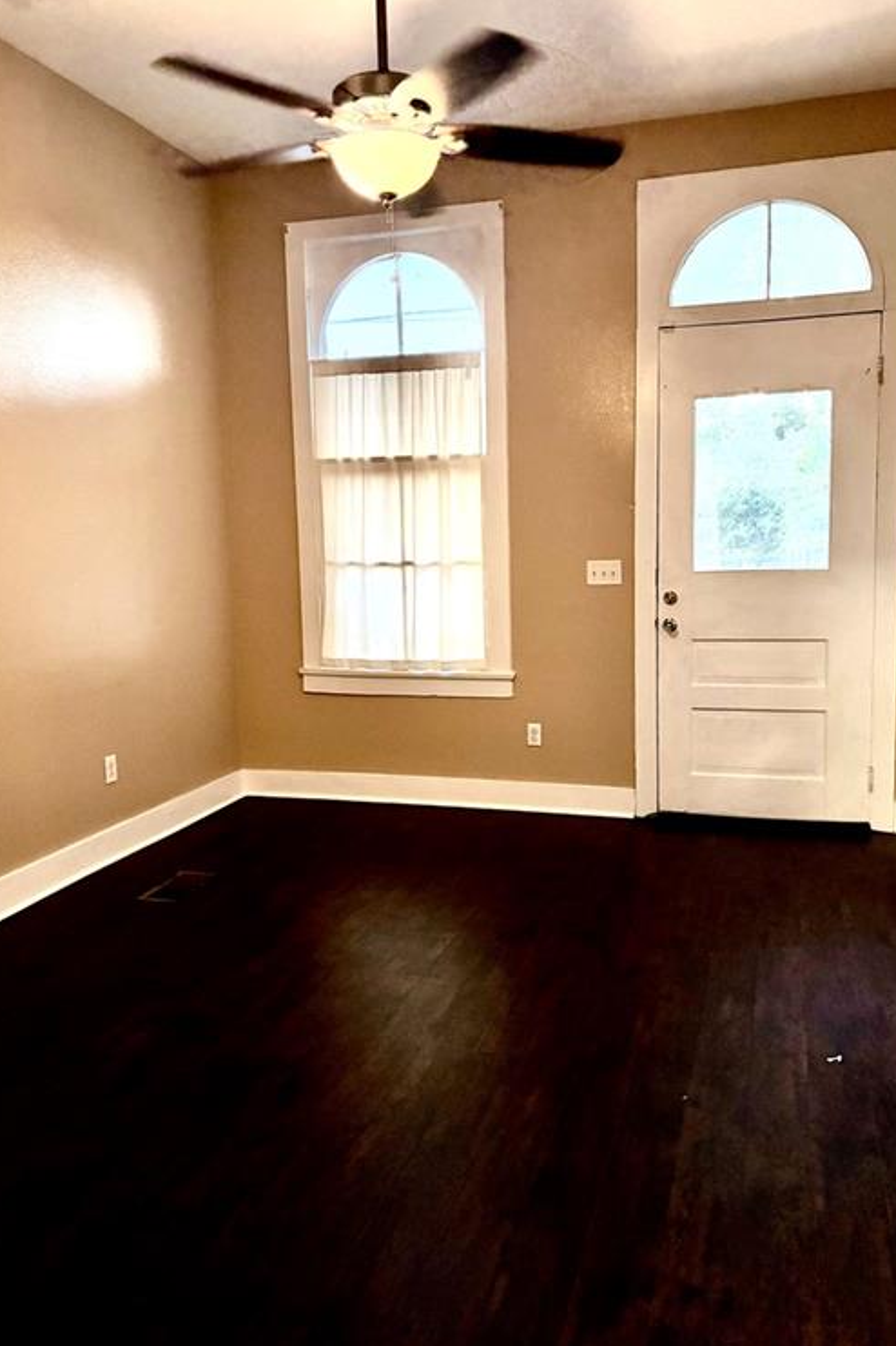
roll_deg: +0.4
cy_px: 658
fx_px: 1046
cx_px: 481
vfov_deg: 65.5
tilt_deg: -6.3
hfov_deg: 46.3
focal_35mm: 28
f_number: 1.6
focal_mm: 5.96
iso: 640
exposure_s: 1/30
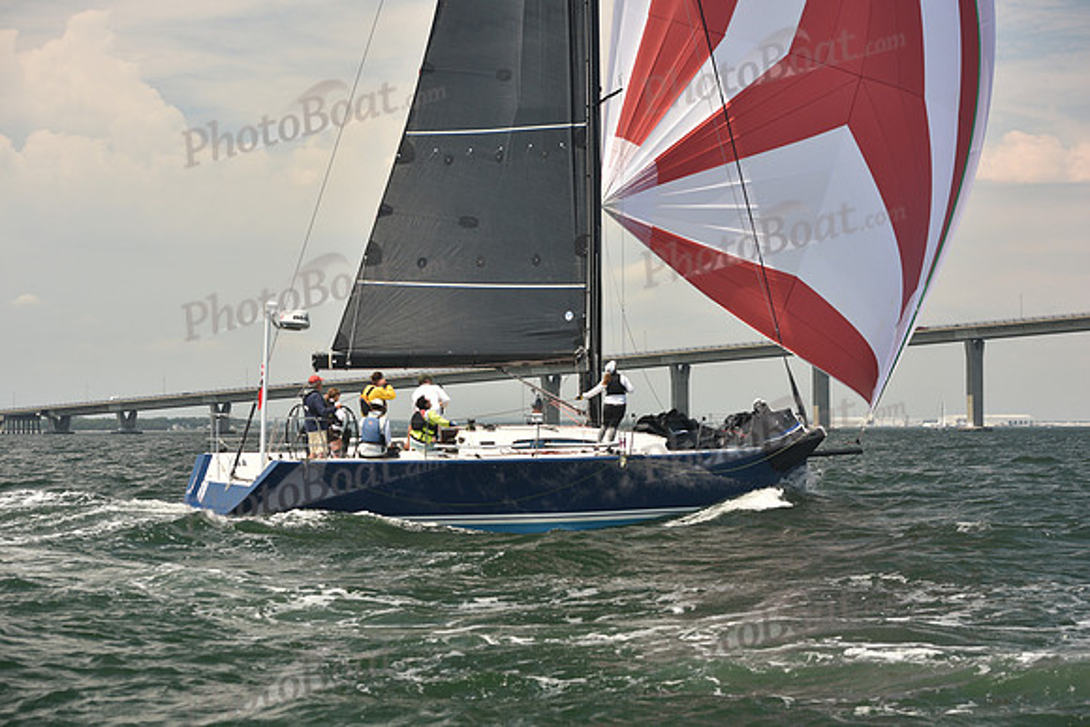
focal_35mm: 70
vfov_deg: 19.5
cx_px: 545
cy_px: 364
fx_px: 2120
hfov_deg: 28.8
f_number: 5.6
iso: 250
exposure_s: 1/640
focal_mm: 70
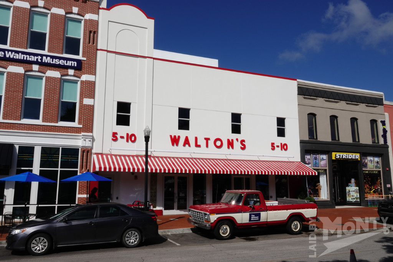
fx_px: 328
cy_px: 131
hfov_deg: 61.9
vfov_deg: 43.6
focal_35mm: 30
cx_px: 196
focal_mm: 11
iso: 100
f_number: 16
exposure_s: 1/160
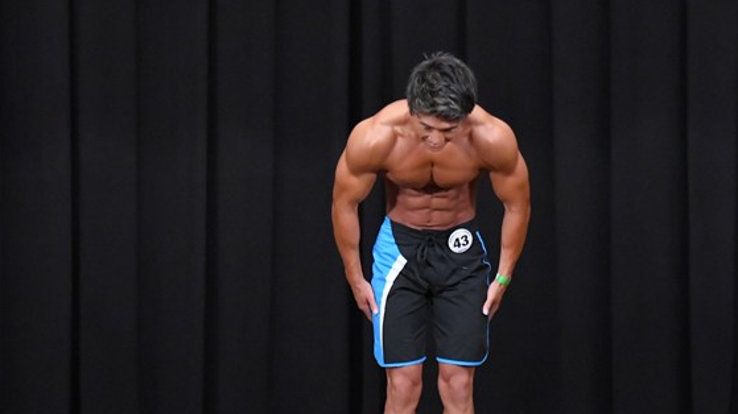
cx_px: 434
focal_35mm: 315
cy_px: 299
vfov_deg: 3.9
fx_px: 6162
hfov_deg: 6.9
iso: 8000
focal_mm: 145
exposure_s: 1/400
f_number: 5.6
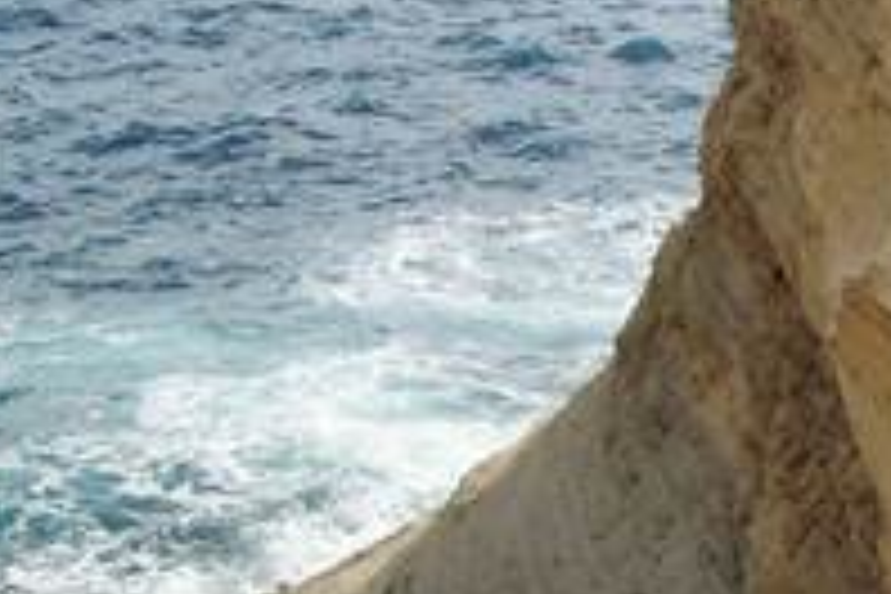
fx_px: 2698
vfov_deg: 12.4
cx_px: 1310
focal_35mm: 109
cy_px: 585
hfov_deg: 17.1
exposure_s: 1/50
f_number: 11
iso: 100
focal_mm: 18
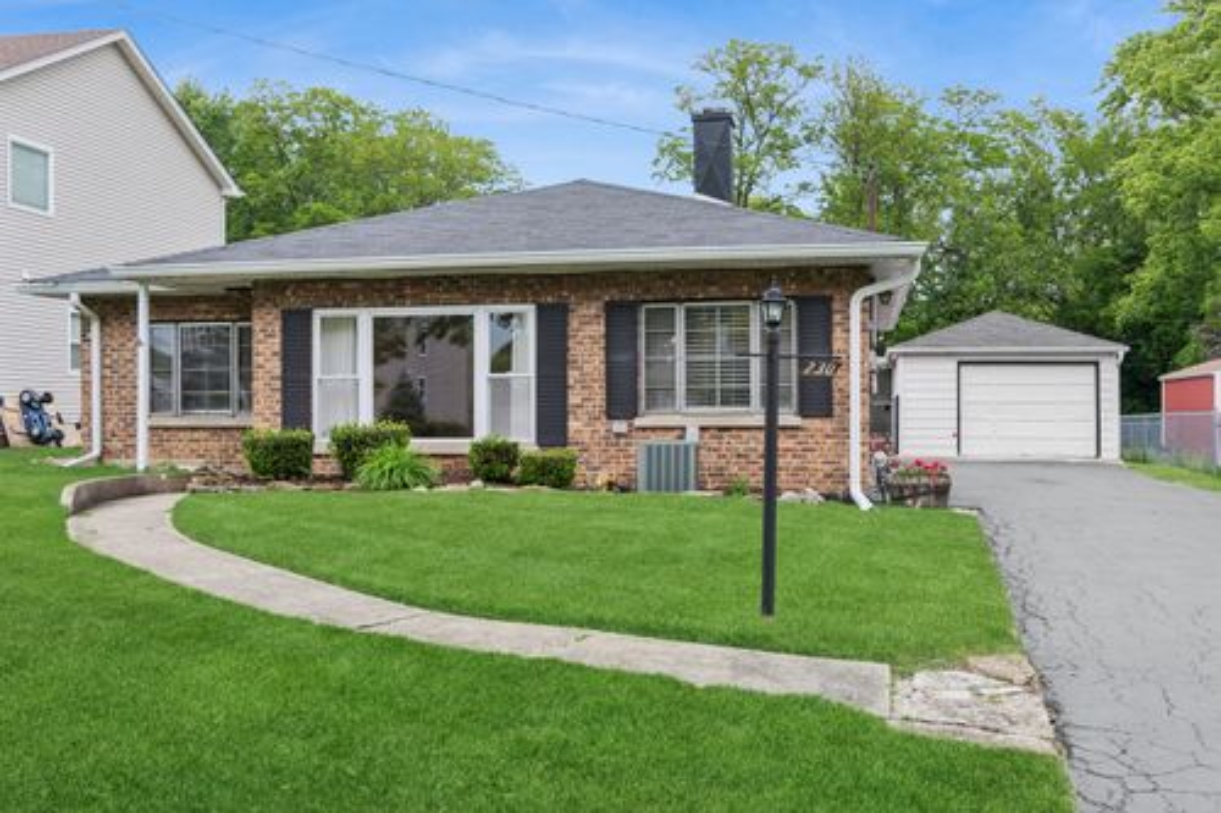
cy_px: 406
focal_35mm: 36
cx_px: 610
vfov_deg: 36.8
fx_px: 1221
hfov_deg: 53.1
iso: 250
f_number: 8
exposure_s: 1/250
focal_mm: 24
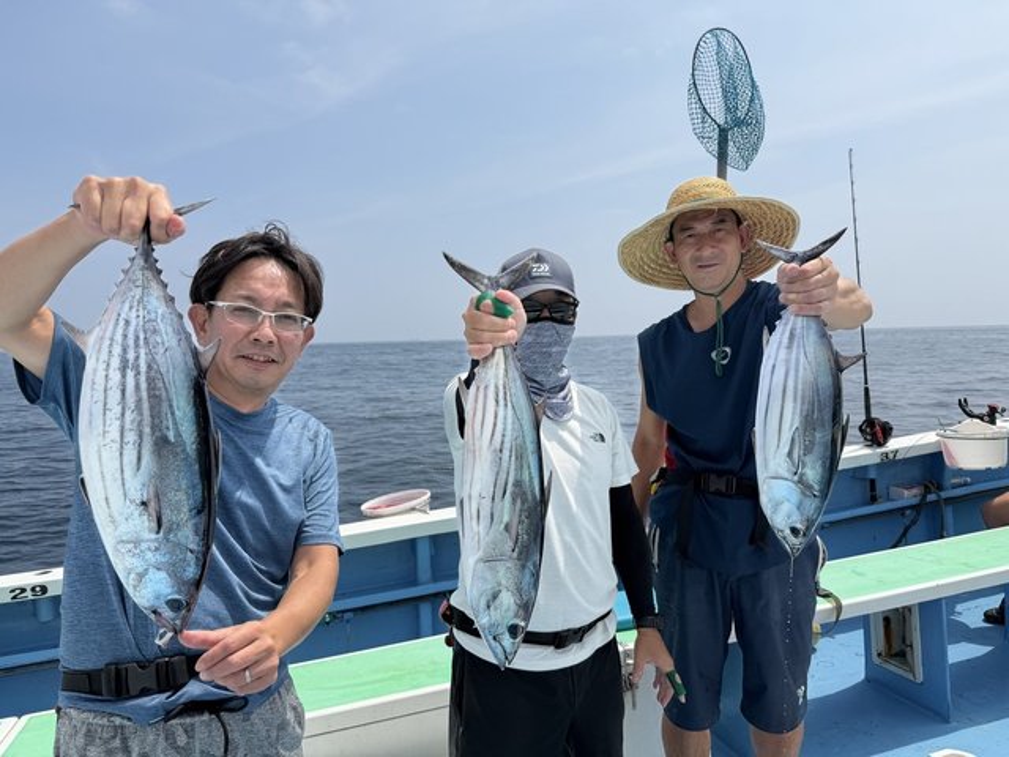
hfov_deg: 71.6
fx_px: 700
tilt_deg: -4.4
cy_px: 378
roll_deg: +1.1
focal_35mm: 24
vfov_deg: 56.8
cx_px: 504
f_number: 1.78
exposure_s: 1/7353
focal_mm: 6.76
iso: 80
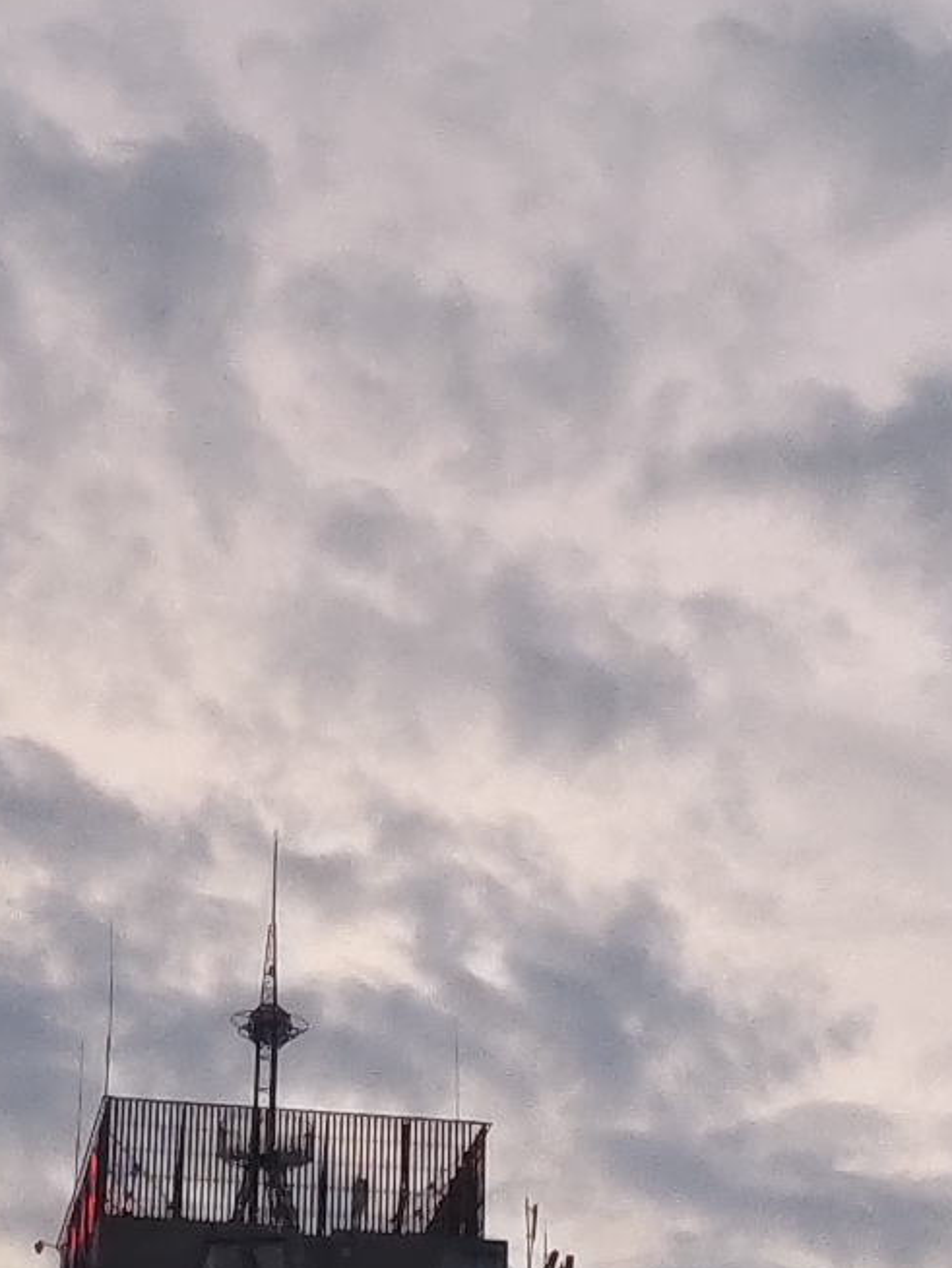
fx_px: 5277
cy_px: 194
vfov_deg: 13.6
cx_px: 258
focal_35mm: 144
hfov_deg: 10.3
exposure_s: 1/100
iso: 669
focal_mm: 5.56
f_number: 1.88
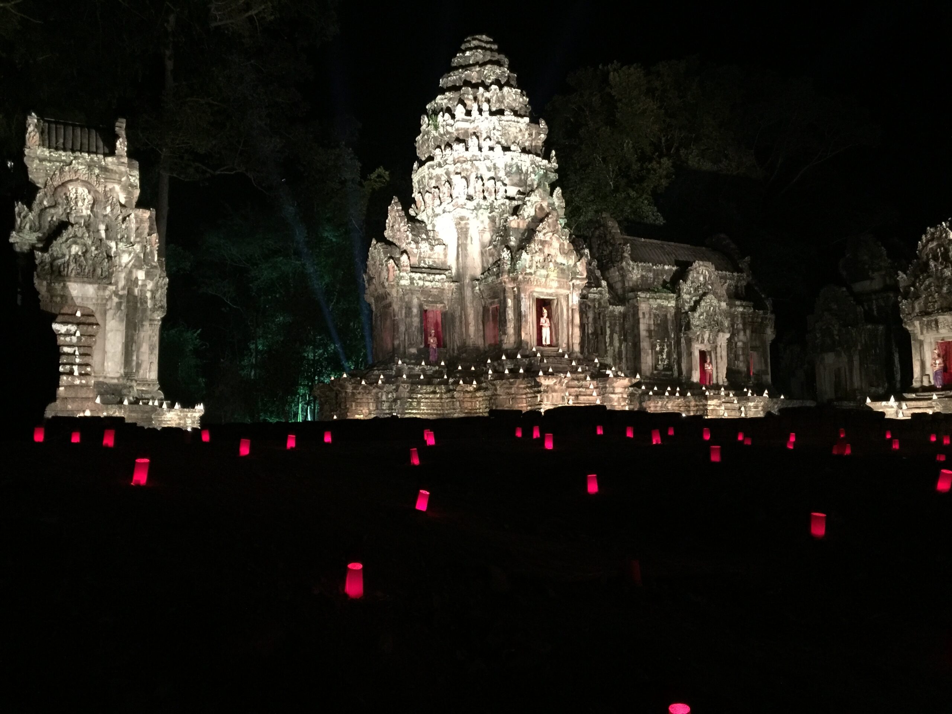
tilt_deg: +5.5
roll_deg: -1.1
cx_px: 476
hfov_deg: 61.7
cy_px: 357
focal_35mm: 29
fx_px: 798
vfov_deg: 48.2
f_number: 2.2
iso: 160
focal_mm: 4.15
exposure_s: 1/4
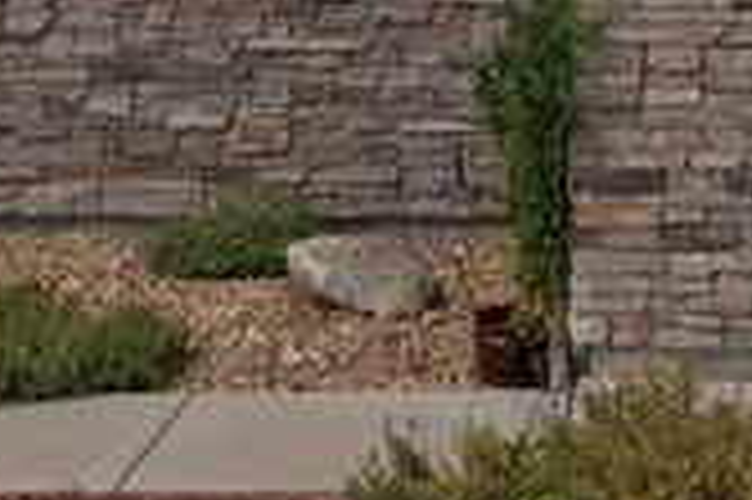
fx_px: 2817
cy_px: -532
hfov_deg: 15.1
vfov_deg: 9.4
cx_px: 576
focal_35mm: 135
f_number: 2.8
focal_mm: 8.4
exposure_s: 1/500
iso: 130
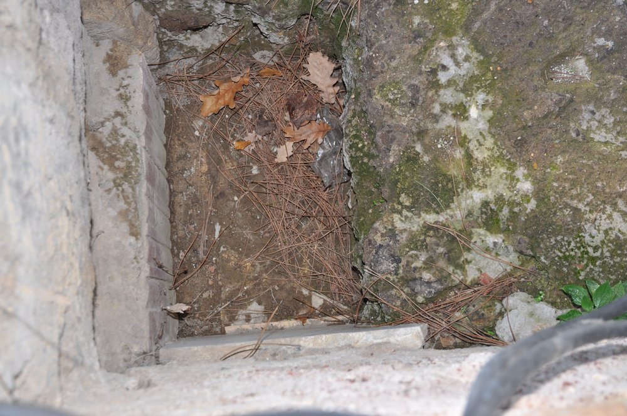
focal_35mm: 42
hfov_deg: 46.5
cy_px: 208
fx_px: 731
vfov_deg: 31.8
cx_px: 314
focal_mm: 28
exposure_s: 1/60
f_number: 4.2
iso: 200
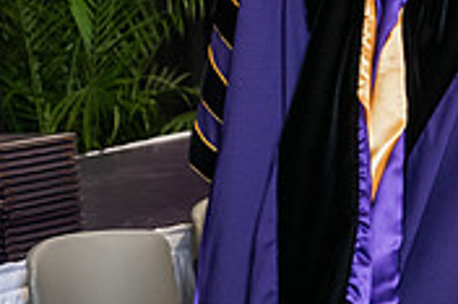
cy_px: -110
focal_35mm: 231
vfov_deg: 5.9
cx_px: 666
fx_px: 2936
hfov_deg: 8.7
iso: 2500
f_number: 5
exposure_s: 1/200
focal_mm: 70
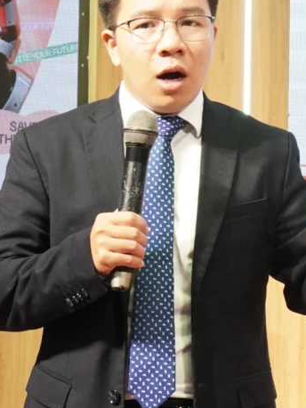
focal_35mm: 145
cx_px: 475
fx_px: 1707
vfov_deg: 13.4
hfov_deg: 9.9
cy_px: 5
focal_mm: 24
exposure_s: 1/125
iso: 1250
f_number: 6.3
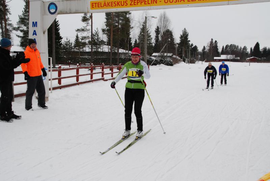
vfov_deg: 30.9
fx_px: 327
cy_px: 90
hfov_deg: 44.9
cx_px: 135
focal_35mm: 44
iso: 800
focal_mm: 29
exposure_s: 1/500
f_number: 11
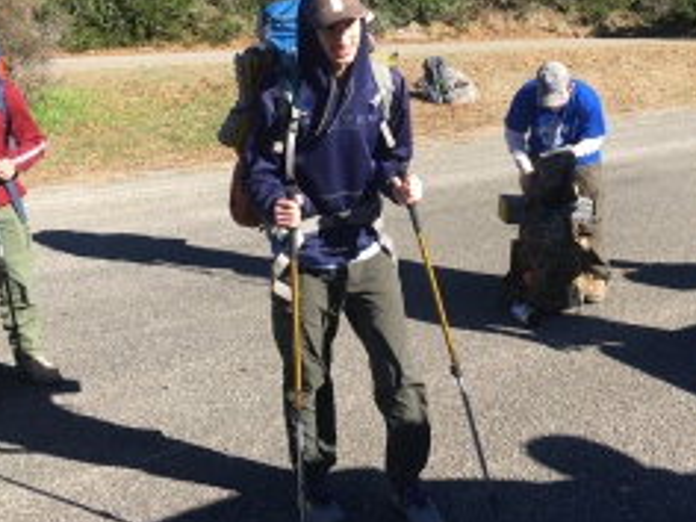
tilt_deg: -3.6
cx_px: 475
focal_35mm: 45
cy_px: 130
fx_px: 905
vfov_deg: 31.6
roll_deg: +2.2
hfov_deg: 41.4
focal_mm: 4.15
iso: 25
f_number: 2.2
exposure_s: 1/591
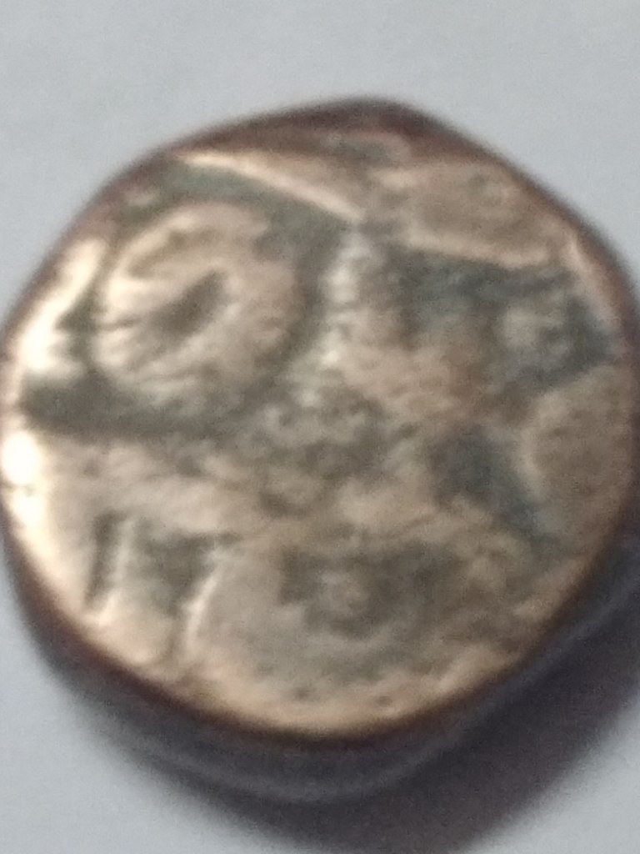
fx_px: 518
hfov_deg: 63.4
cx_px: 320
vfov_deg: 79.0
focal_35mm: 21
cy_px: 427
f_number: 2
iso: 800
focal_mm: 3.57
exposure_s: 1/14
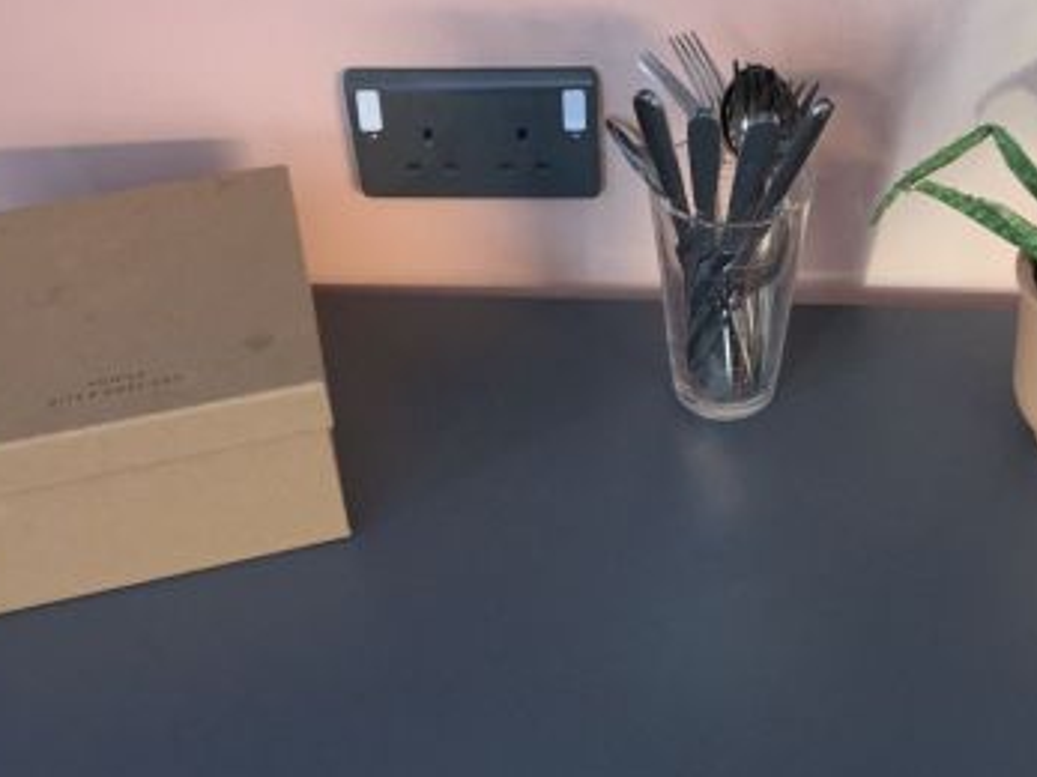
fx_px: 1348
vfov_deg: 32.1
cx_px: 616
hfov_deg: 41.9
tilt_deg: -38.6
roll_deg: +2.2
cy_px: 314
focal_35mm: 45
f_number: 1.8
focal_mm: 4.25
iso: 640
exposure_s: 1/30
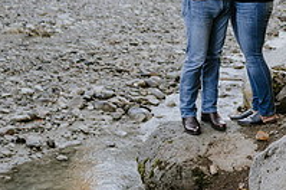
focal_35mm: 102
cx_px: 230
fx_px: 809
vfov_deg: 12.8
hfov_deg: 19.8
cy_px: -76
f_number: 1.8
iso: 400
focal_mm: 35
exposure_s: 1/1250
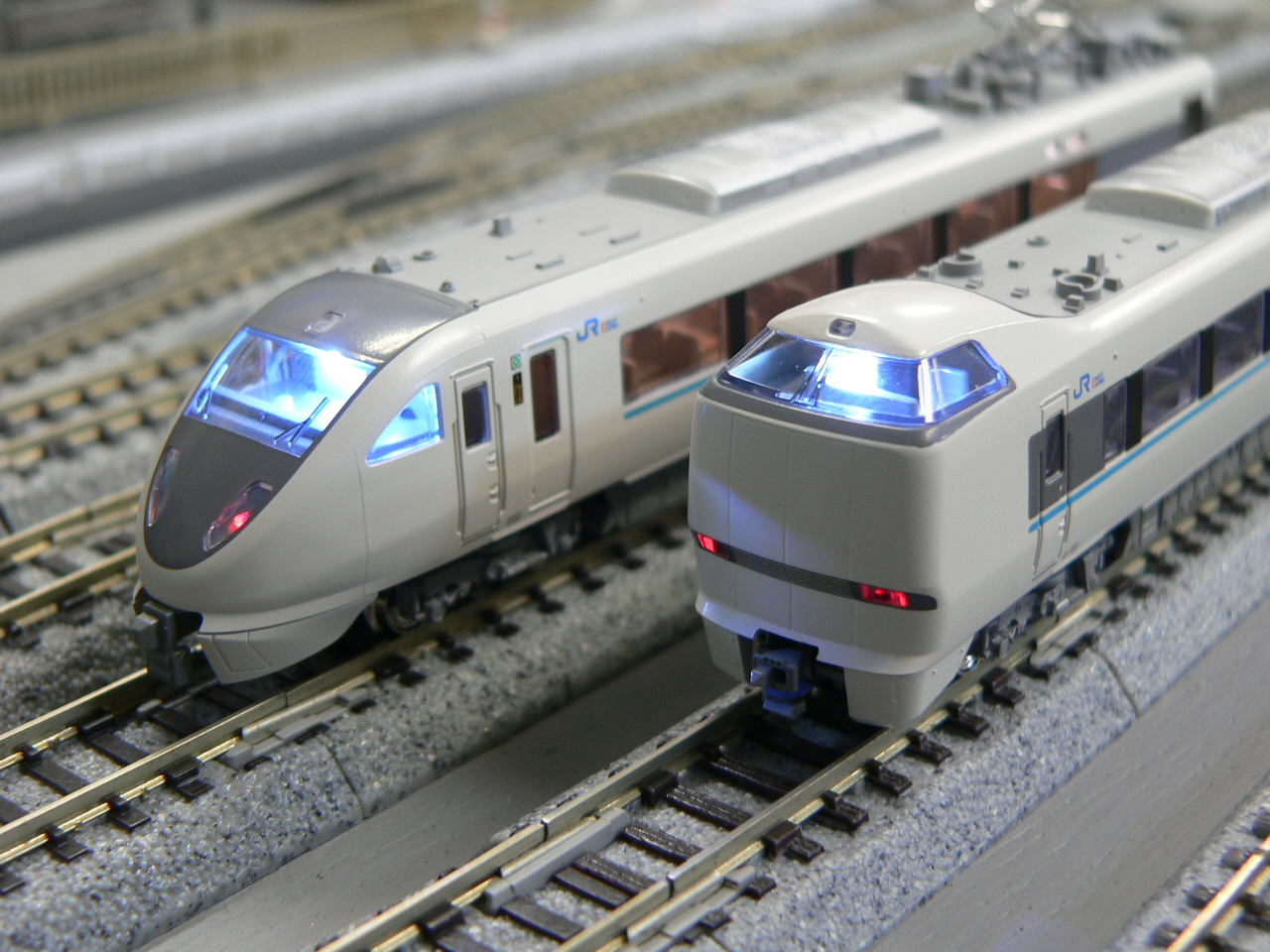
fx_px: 1908
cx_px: 635
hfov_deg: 36.8
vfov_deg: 28.0
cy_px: 476
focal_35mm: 52
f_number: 2.8
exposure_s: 1/8
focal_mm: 8.6
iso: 100
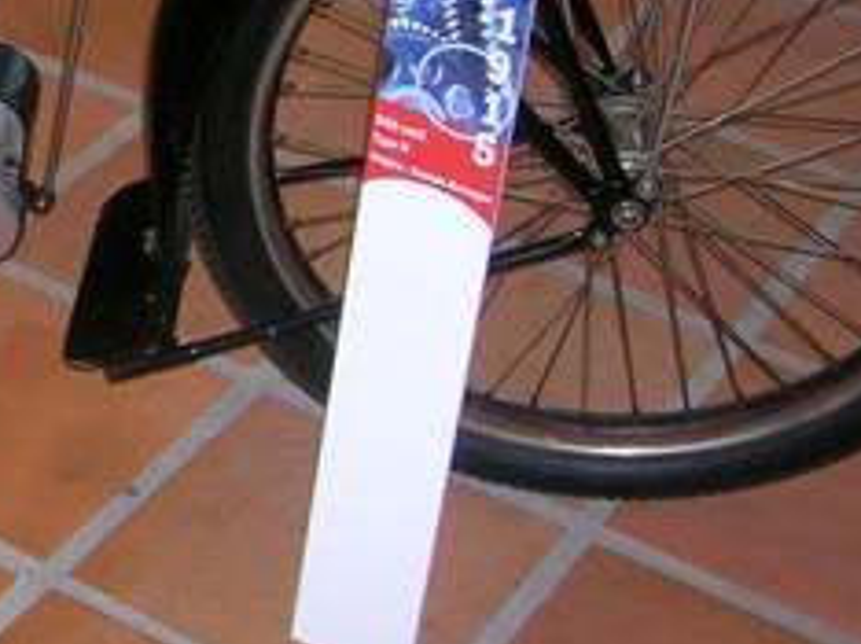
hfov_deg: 18.0
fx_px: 2559
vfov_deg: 14.1
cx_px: -212
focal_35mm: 103
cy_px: 2
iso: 99
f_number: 2.9
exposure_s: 1/60.1
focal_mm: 5.7
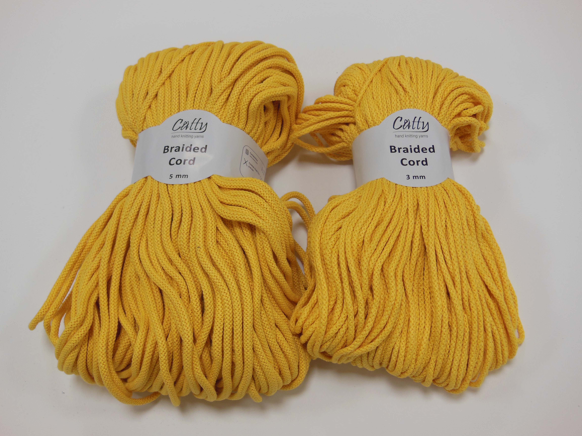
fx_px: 757
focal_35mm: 45
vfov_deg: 32.2
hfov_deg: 42.1
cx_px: 291
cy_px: 218
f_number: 4.4
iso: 160
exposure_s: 1/30
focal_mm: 8
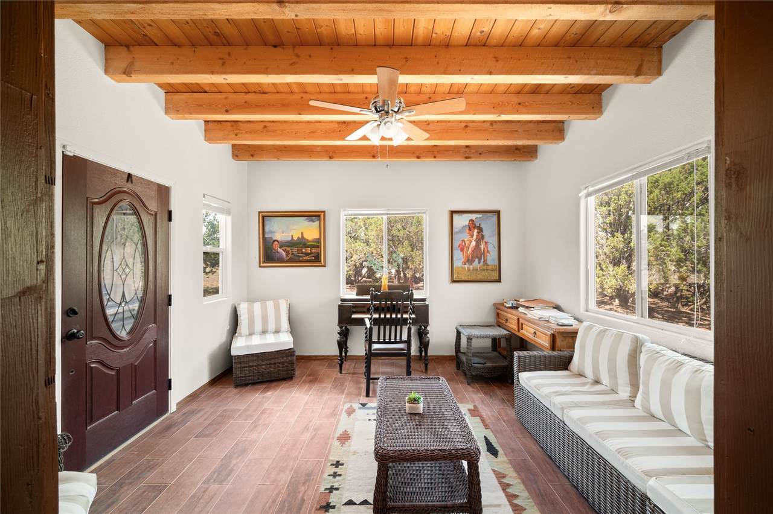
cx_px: 386
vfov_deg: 81.1
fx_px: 300
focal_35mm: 14
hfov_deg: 104.3
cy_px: 257
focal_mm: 14
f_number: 11
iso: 100
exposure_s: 1.3
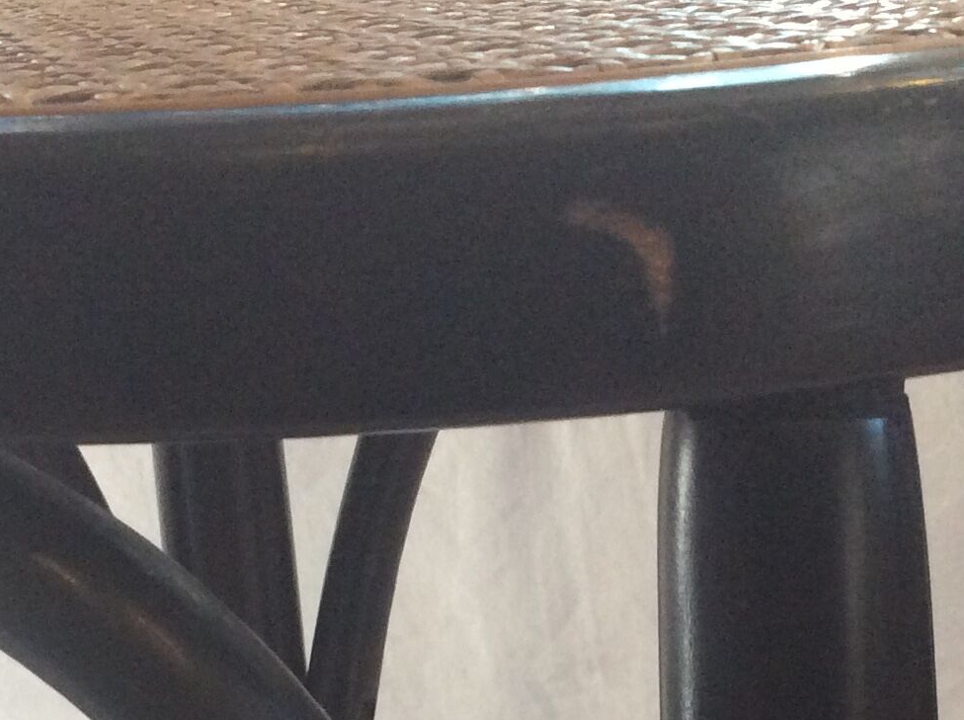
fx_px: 2364
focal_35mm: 85
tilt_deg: -24.1
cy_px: 827
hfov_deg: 23.0
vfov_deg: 16.7
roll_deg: +5.3
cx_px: 407
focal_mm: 3.3
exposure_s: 1/25
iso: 125
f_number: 2.4
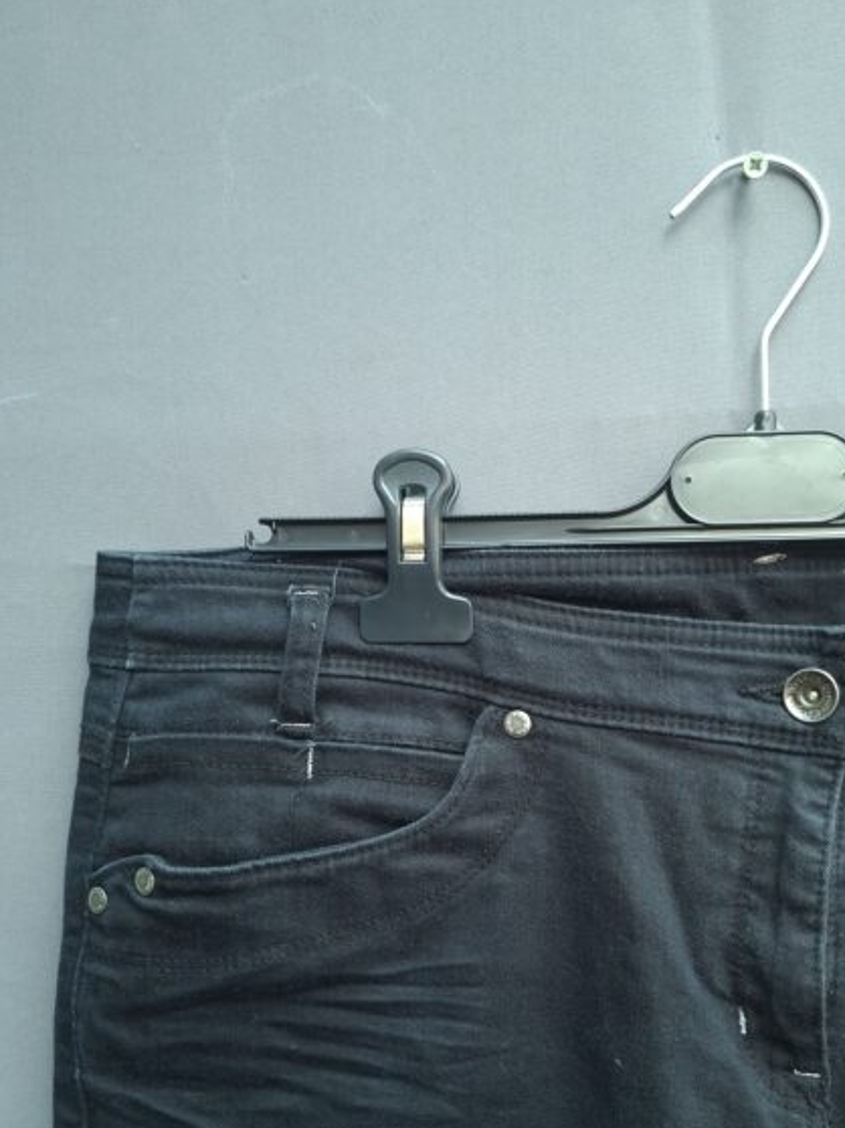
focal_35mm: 33
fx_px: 1075
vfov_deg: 54.8
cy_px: 703
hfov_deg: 42.8
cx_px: 473
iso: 160
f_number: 1.8
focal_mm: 5.54
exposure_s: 1/100
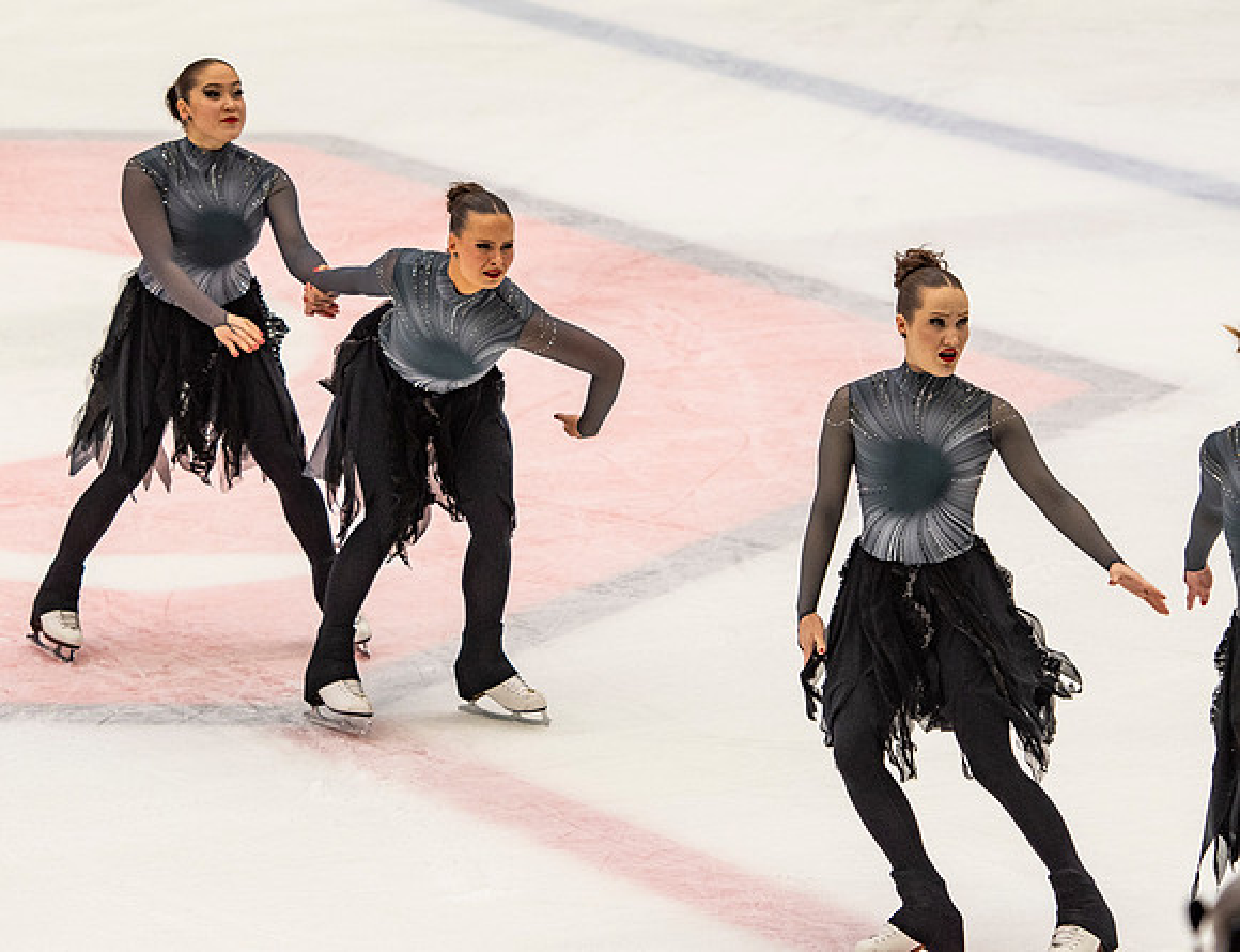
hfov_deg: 8.6
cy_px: 408
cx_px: 425
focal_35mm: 229
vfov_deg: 6.6
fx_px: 8284
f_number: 4
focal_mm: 122
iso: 800
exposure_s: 1/500
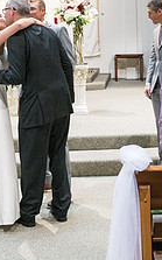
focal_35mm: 72
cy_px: 47
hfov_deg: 17.7
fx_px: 510
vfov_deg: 27.9
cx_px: 10
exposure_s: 1/320
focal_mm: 35
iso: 2500
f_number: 4
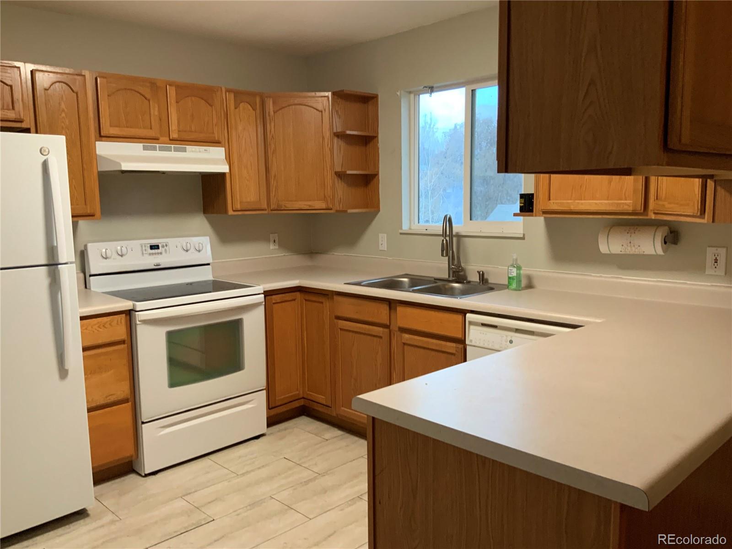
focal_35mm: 29
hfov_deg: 61.7
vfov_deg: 48.2
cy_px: 274
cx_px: 366
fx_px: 613
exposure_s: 1/60
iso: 100
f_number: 1.8
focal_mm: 3
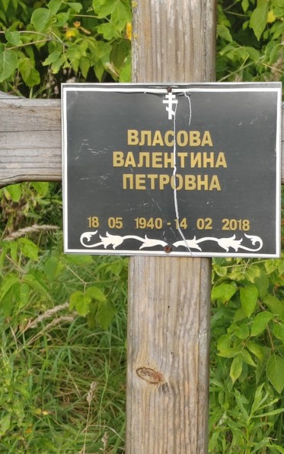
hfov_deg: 12.1
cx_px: 171
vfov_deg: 19.3
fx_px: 1338
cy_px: 227
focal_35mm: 108
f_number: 1.9
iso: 100
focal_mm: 5.52
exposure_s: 1/340
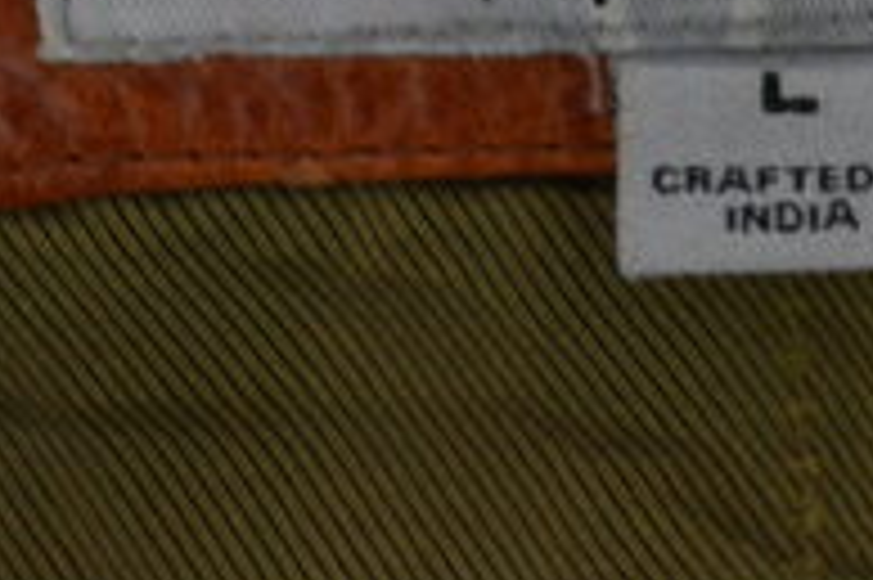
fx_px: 3004
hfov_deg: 16.3
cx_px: 801
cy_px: -115
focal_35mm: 124
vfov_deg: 10.8
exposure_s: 1/15
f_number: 4.8
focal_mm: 32
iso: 2000
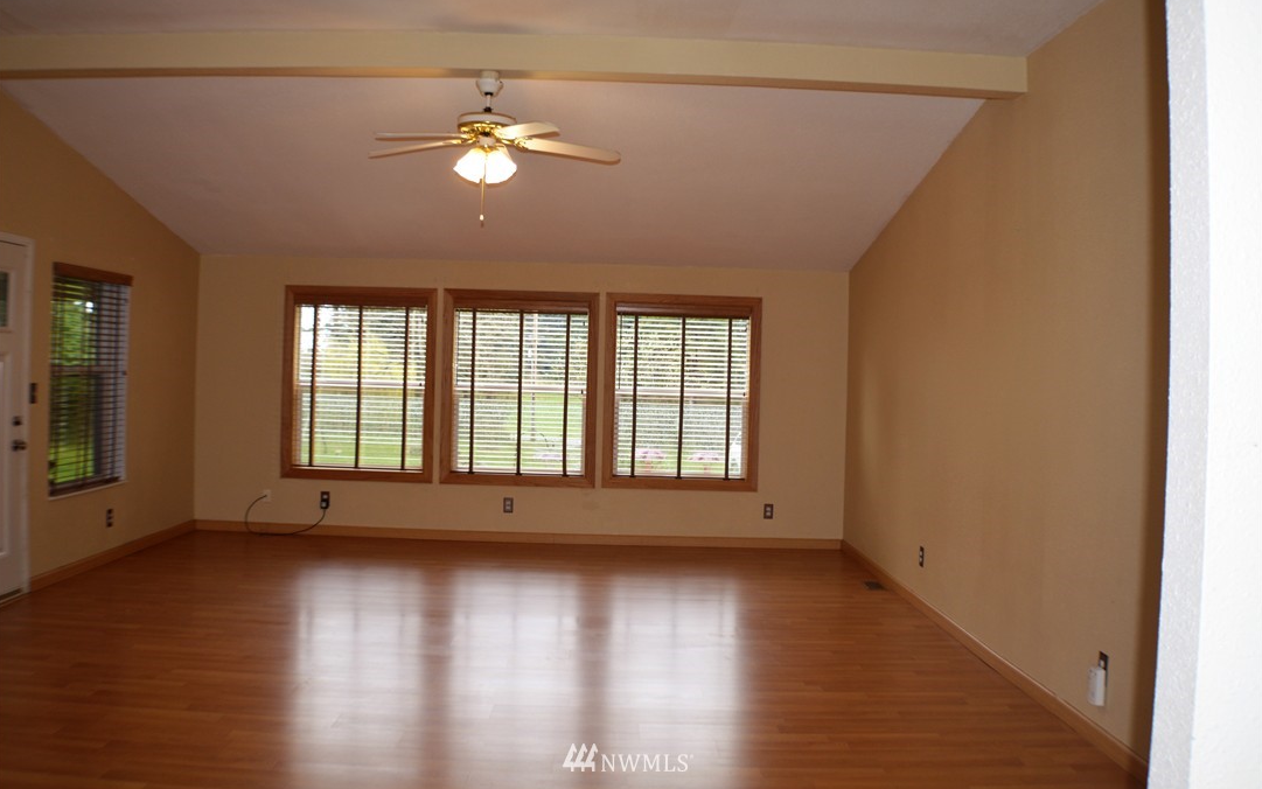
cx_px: 629
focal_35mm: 43
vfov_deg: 29.9
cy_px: 380
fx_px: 1479
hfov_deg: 46.2
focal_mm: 28
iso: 140
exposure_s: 1/30
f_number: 4.2
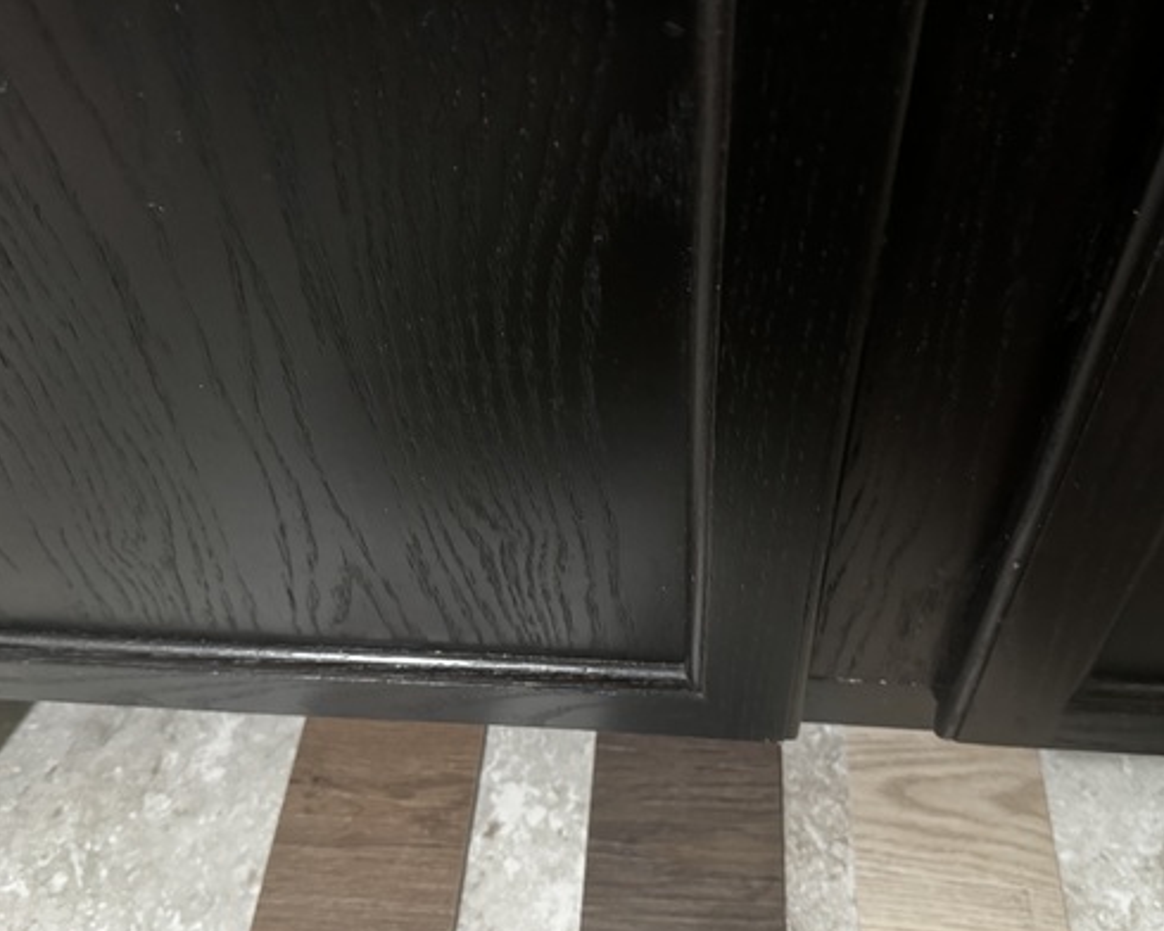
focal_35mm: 33
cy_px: 477
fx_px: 1137
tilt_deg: -51.5
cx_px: 620
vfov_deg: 44.5
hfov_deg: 54.2
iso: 1000
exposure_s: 1/30
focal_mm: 6.86
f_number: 1.78
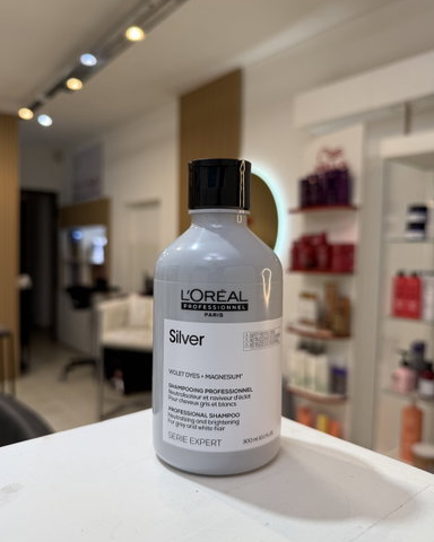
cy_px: 269
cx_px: 217
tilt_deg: -2.0
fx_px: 417
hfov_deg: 54.9
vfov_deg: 66.0
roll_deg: -0.9
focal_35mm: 26
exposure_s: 1/121
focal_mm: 6.76
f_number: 1.78
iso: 64
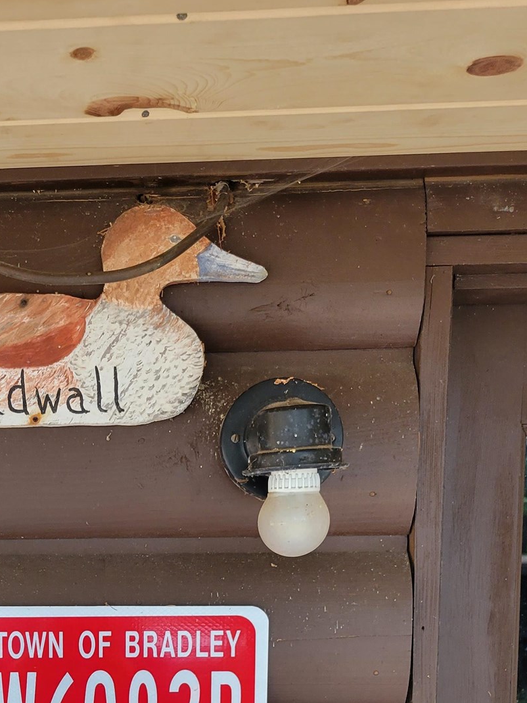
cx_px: 34
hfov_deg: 25.1
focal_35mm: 56
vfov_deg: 31.9
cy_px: 688
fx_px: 1137
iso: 125
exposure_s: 1/120
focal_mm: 5.4
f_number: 1.8
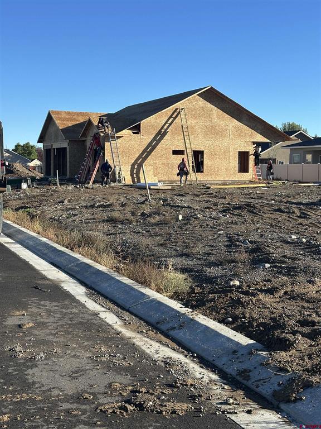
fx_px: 593
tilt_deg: -4.8
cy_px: 214
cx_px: 160
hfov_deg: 30.3
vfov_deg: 39.7
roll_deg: -0.3
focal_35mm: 48
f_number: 1.78
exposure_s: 1/2114
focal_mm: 6.86
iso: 64
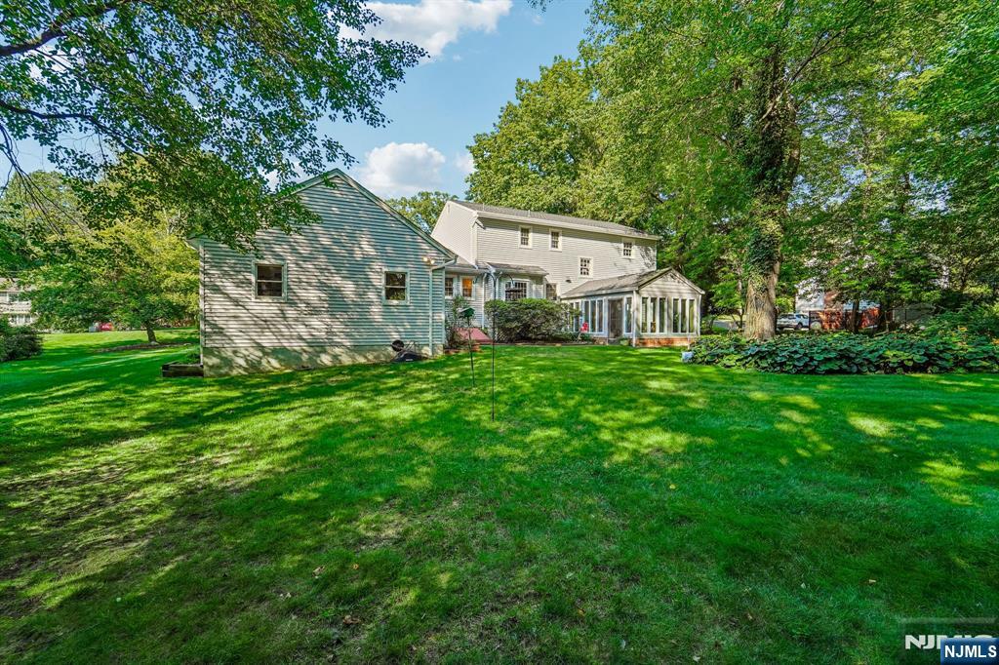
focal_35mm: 14
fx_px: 388
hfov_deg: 104.3
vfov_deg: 81.2
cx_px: 500
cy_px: 332
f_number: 8
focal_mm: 14
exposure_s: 1/200
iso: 400
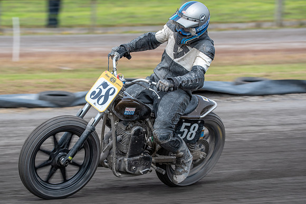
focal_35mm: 209
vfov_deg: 6.6
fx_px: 1780
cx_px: 123
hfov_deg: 9.8
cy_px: 122
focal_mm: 175
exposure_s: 1/400
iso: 200
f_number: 7.1
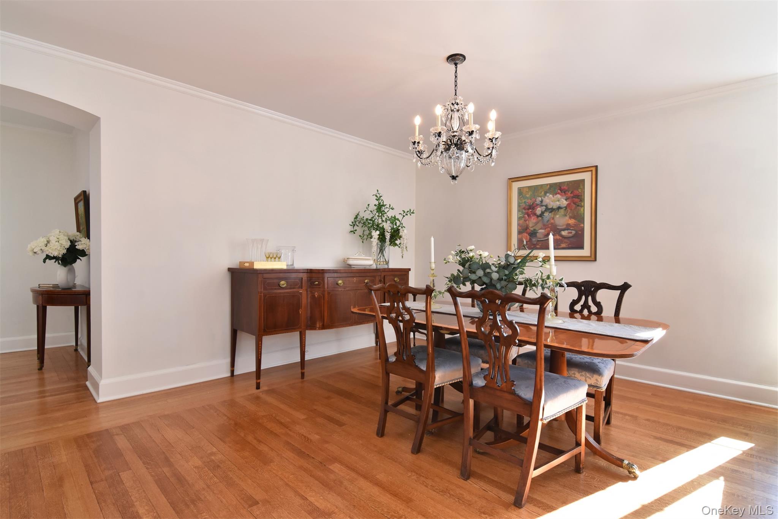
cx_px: 389
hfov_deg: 95.0
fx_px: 357
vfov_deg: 72.0
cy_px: 260
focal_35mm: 16
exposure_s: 1/25
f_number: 11
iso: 640
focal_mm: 11
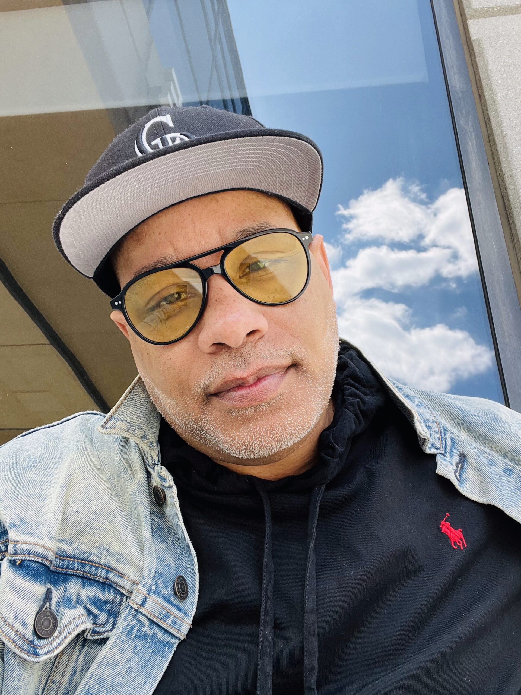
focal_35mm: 30
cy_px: 348
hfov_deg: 46.8
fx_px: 602
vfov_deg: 60.0
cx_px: 260
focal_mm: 2.71
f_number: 2.2
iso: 32
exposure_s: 1/121
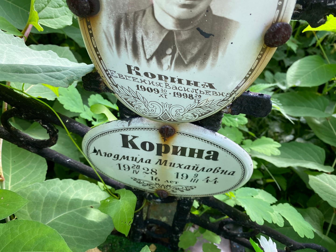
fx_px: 252
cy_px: 126
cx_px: 168
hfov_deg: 67.3
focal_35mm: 26
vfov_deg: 53.1
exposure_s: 1/122
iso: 40
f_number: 1.8
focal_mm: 4.25
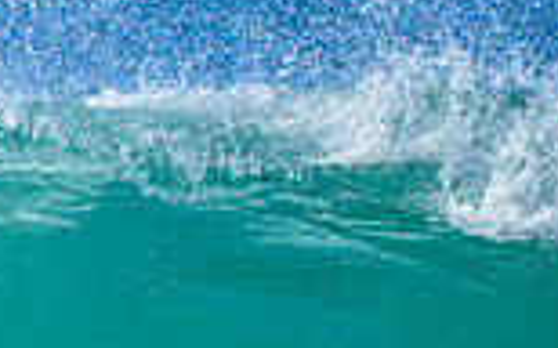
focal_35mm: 3236
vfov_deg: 0.4
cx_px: -479
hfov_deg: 0.6
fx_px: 49175
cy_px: 630
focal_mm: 800
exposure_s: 1/2000
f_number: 6.3
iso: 360
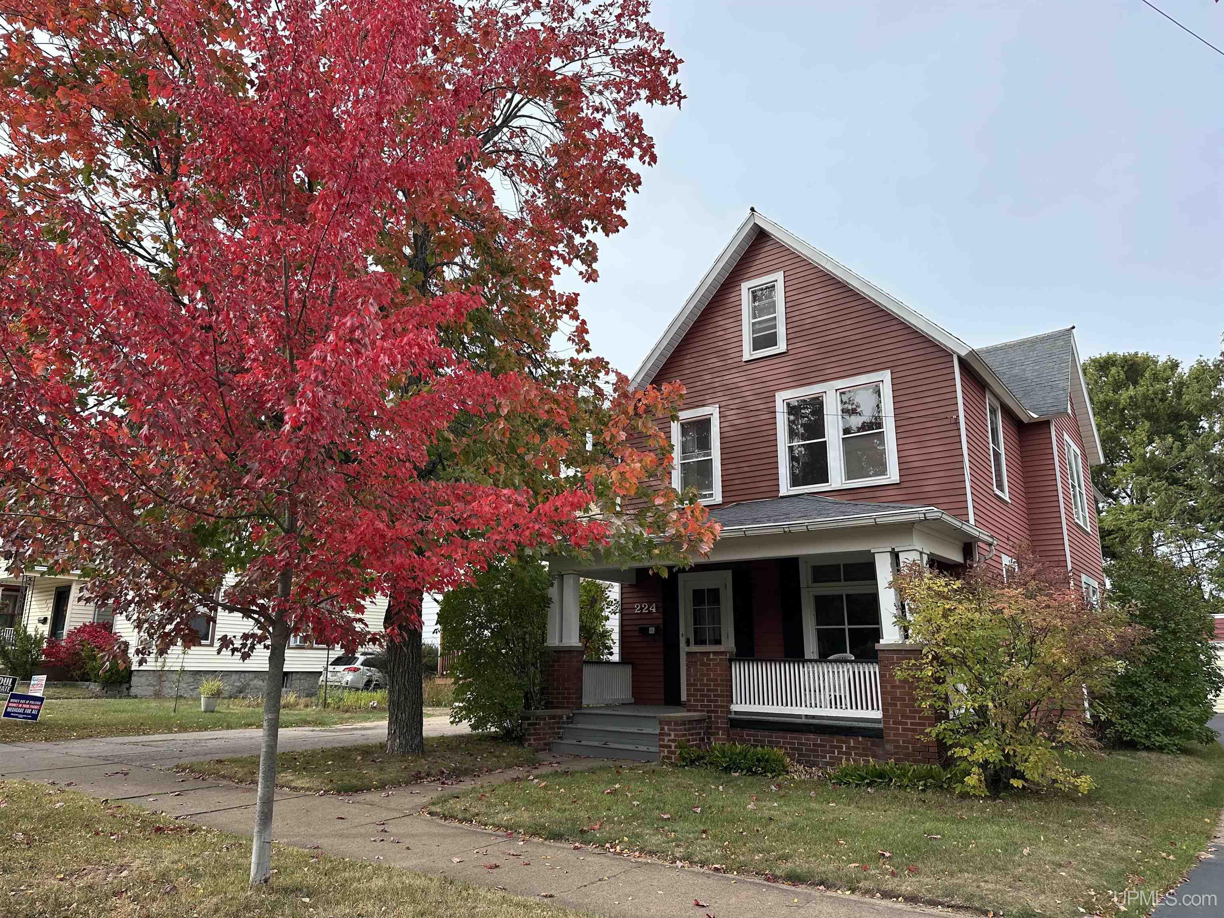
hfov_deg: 71.6
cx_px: 612
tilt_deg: +13.0
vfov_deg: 56.8
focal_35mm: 24
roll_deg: -0.6
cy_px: 459
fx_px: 849
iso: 80
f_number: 1.78
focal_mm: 6.86
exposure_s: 1/1812
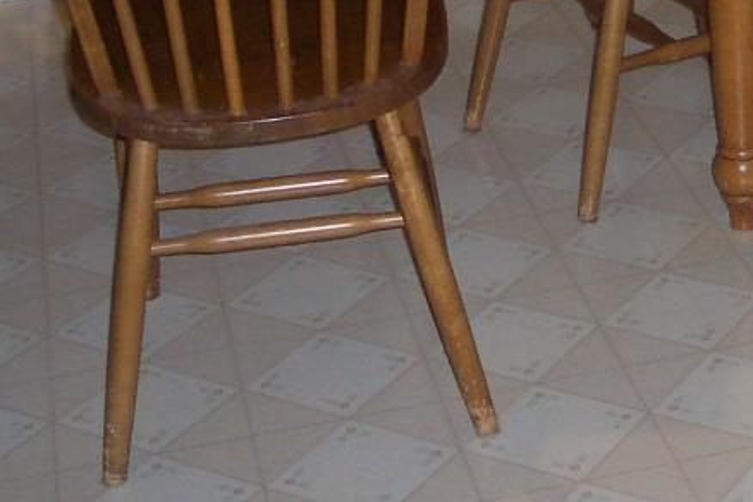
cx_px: 743
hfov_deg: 19.8
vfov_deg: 13.5
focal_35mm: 100
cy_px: -17
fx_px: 2092
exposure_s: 1/30
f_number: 2.8
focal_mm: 8
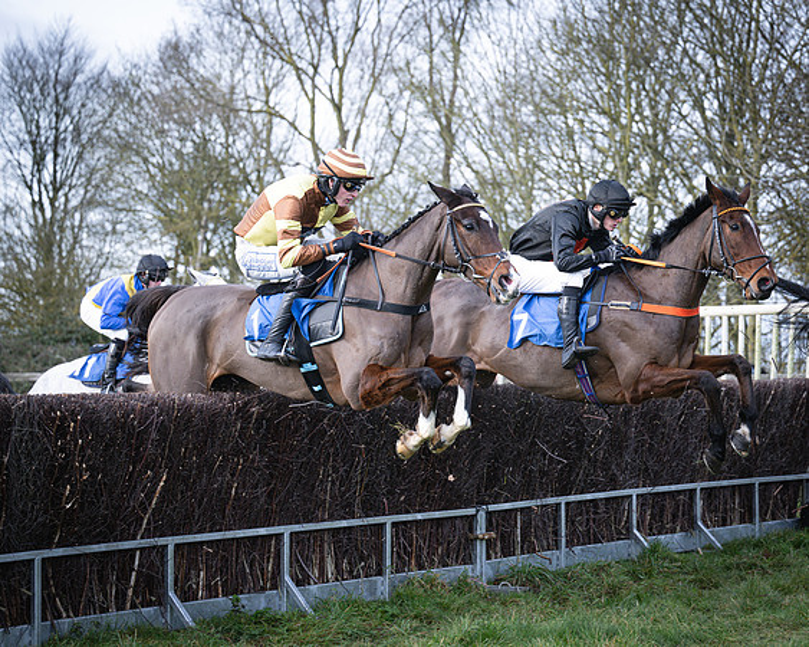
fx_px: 2032
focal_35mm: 85
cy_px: 327
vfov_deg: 18.1
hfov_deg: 22.5
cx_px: 423
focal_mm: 70
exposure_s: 1/1250
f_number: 2.8
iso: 400
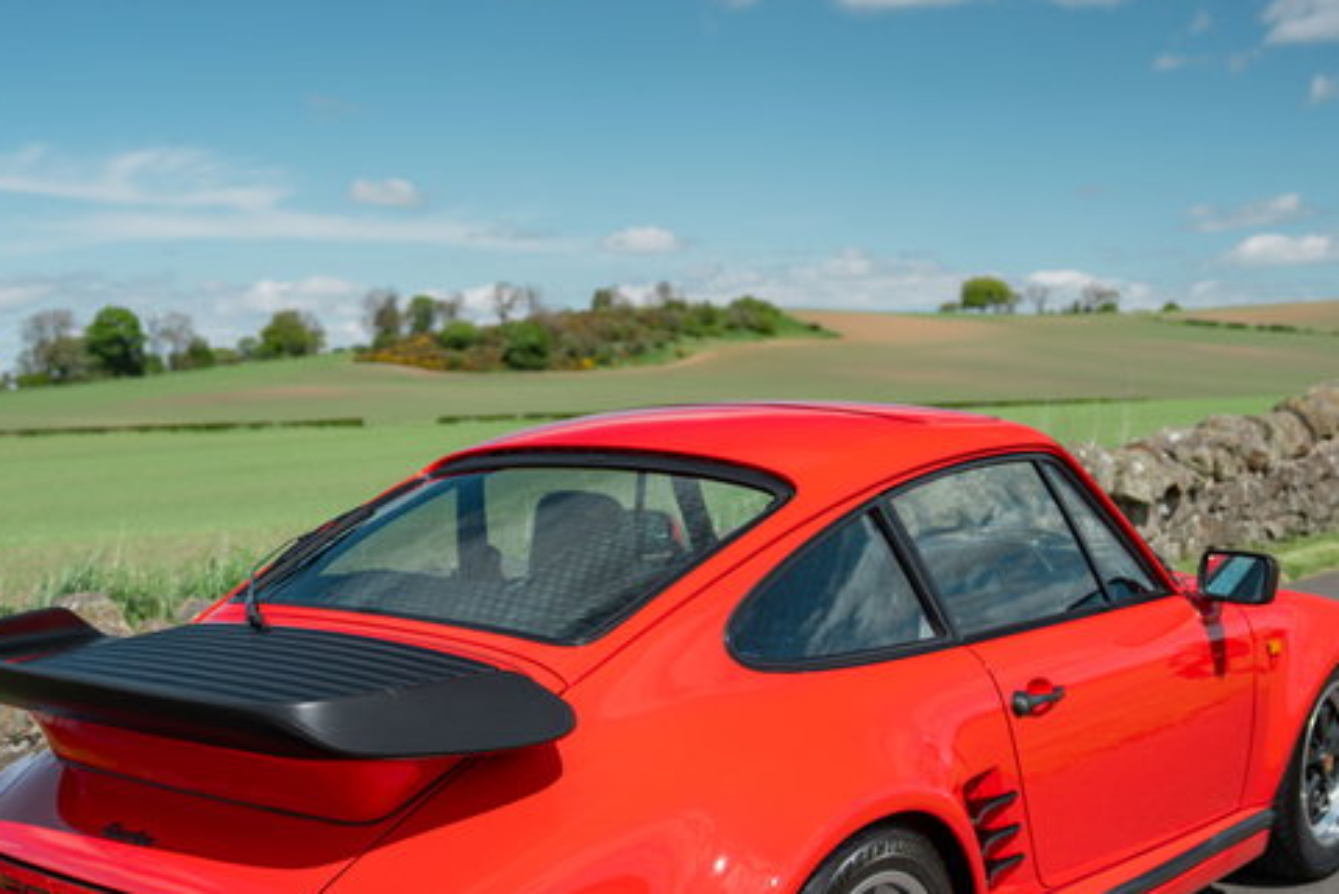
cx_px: 628
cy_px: 705
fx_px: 1897
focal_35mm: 51
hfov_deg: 38.9
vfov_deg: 26.1
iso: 100
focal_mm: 32
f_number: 2.8
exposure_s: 1/1250
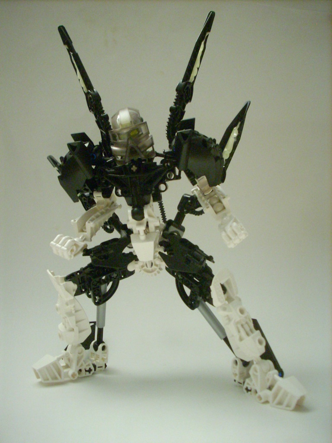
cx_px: 166
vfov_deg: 50.1
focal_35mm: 37
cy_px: 222
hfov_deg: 38.7
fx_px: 473
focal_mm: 6.2
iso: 475
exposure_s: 1/4
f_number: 2.8
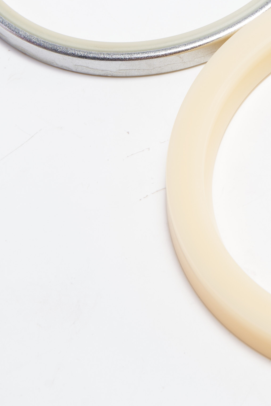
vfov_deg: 11.4
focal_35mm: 178
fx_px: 2010
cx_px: 385
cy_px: -50
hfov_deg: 7.6
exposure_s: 1/100
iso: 80
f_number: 14
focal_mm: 51
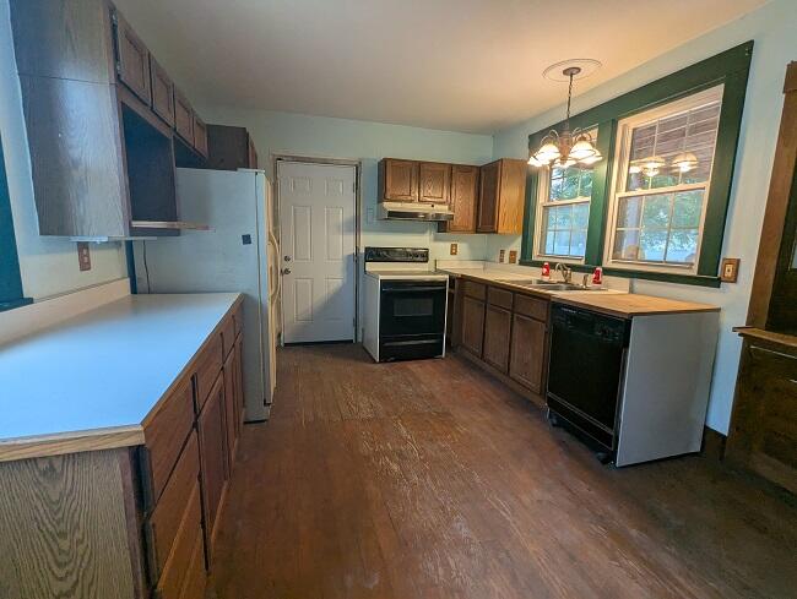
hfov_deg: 94.4
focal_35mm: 16
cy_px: 300
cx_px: 398
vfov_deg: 78.2
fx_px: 369
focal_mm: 2.35
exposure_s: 1/120
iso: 123
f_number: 2.2
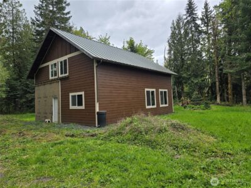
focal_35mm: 23
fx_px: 167
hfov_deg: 73.9
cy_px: 94
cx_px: 126
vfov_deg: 58.9
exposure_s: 1/299
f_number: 1.7
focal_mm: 6.3
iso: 12
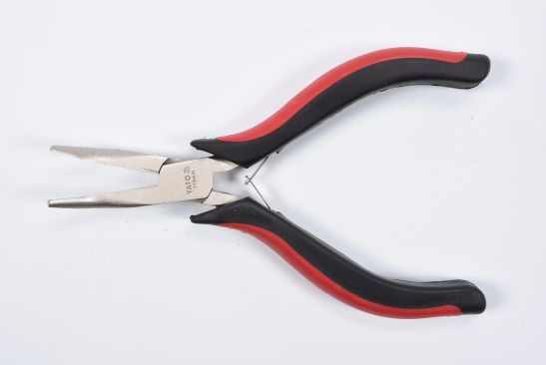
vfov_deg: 18.2
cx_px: 273
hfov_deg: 27.0
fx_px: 1139
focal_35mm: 75
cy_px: 182
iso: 250
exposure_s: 1/125
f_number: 16
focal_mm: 50
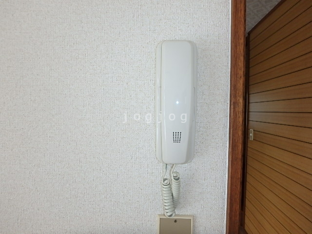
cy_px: 117
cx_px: 156
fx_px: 189
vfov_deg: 63.4
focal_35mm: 21
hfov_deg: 79.0
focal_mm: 3.7
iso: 200
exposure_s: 1/40
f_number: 3.5
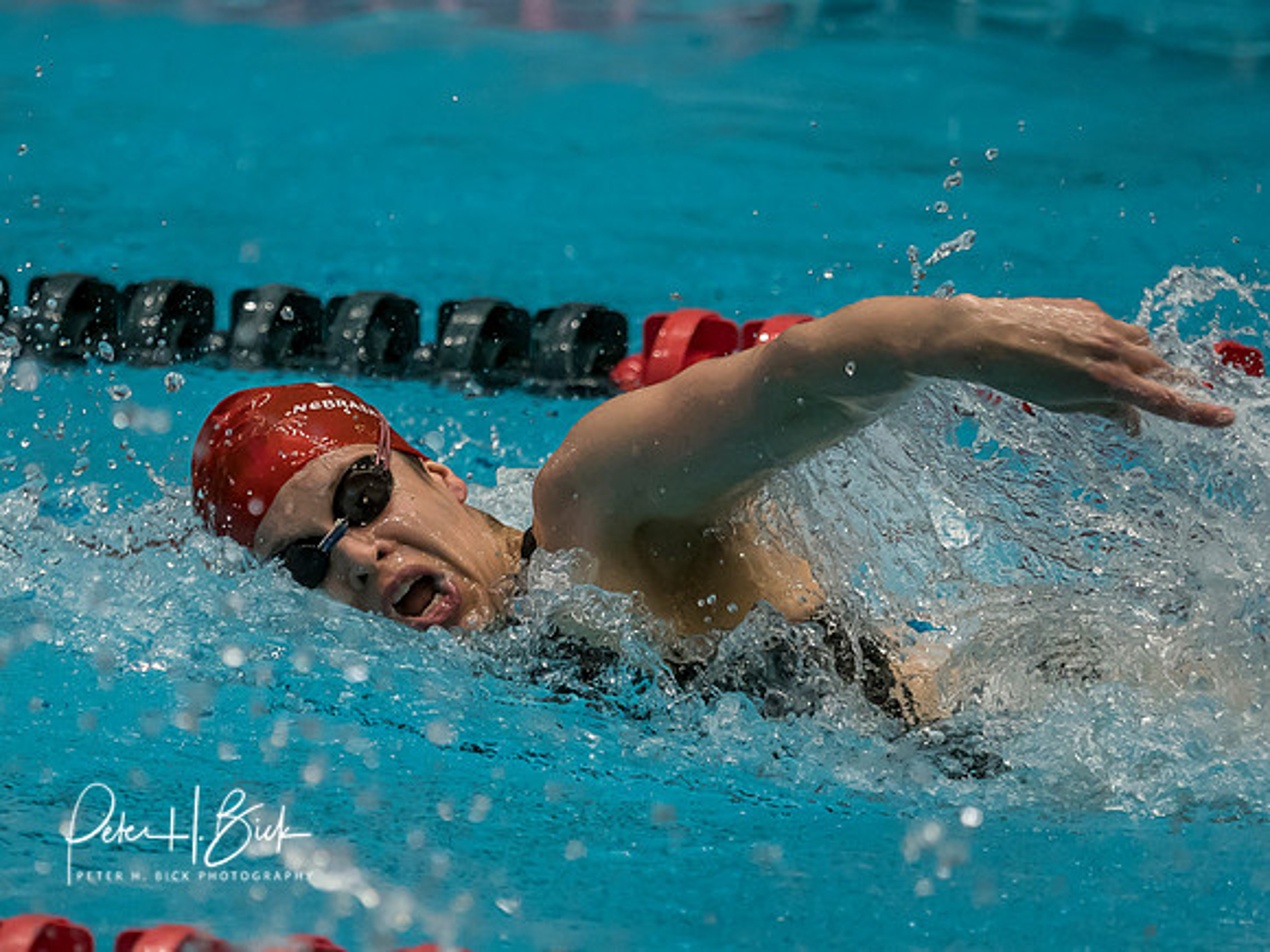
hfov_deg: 4.1
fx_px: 17849
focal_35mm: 486
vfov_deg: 3.1
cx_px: 369
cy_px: 495
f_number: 2.8
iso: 1600
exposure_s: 1/1000
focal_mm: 150
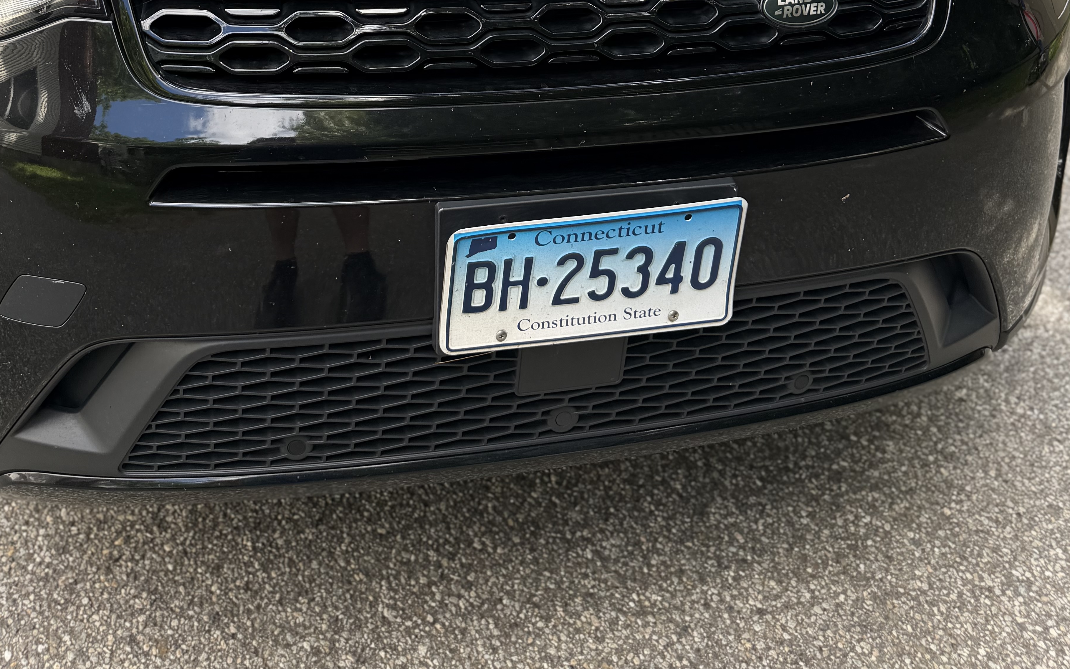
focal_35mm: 40
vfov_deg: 27.5
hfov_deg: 49.1
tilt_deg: -19.3
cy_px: -164
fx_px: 1166
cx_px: 455
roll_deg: -0.4
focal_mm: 6.76
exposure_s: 1/728
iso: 80
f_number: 1.78
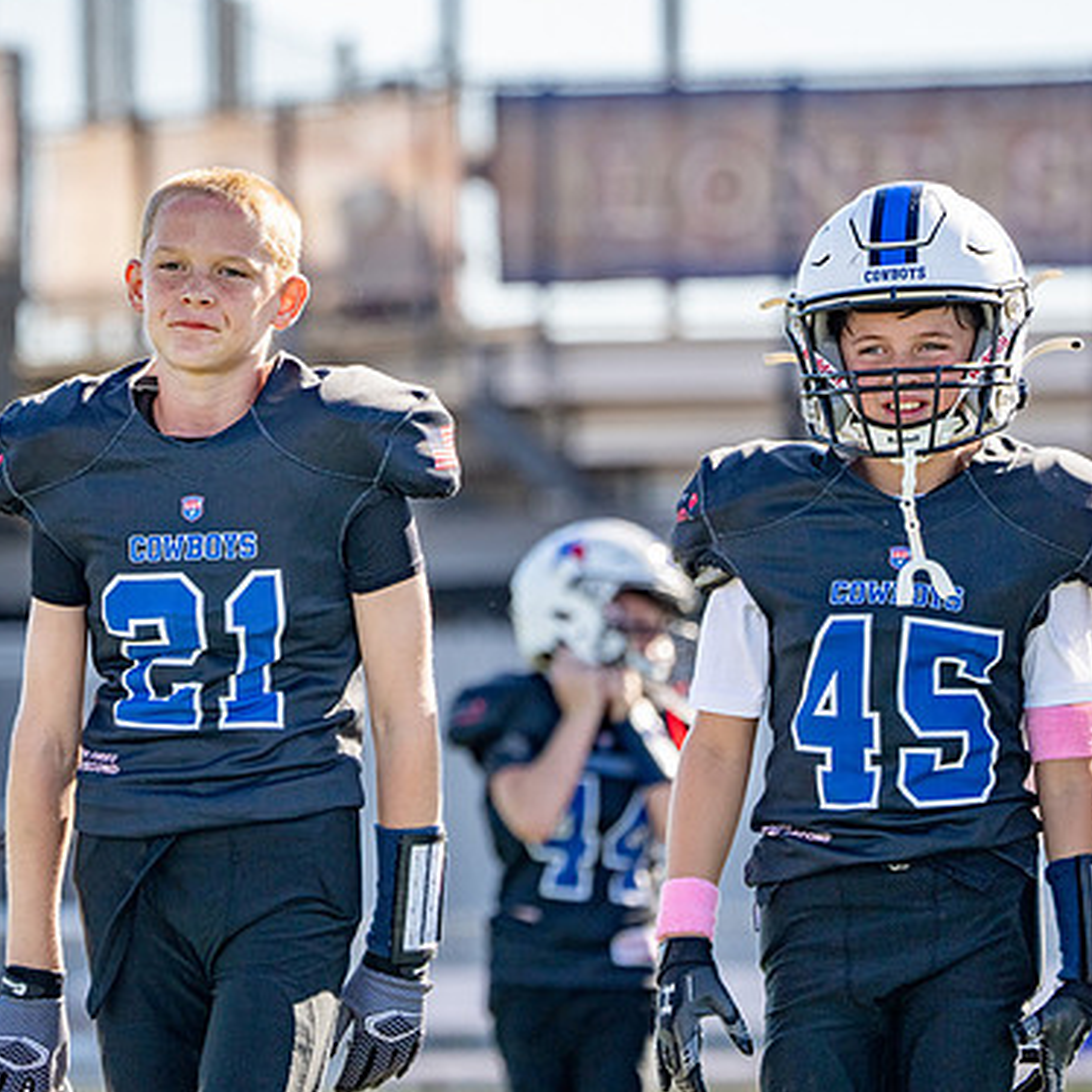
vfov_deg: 4.6
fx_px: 13598
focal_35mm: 381
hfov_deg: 4.6
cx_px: 276
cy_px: 521
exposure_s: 1/1600
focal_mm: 247
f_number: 5.6
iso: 320
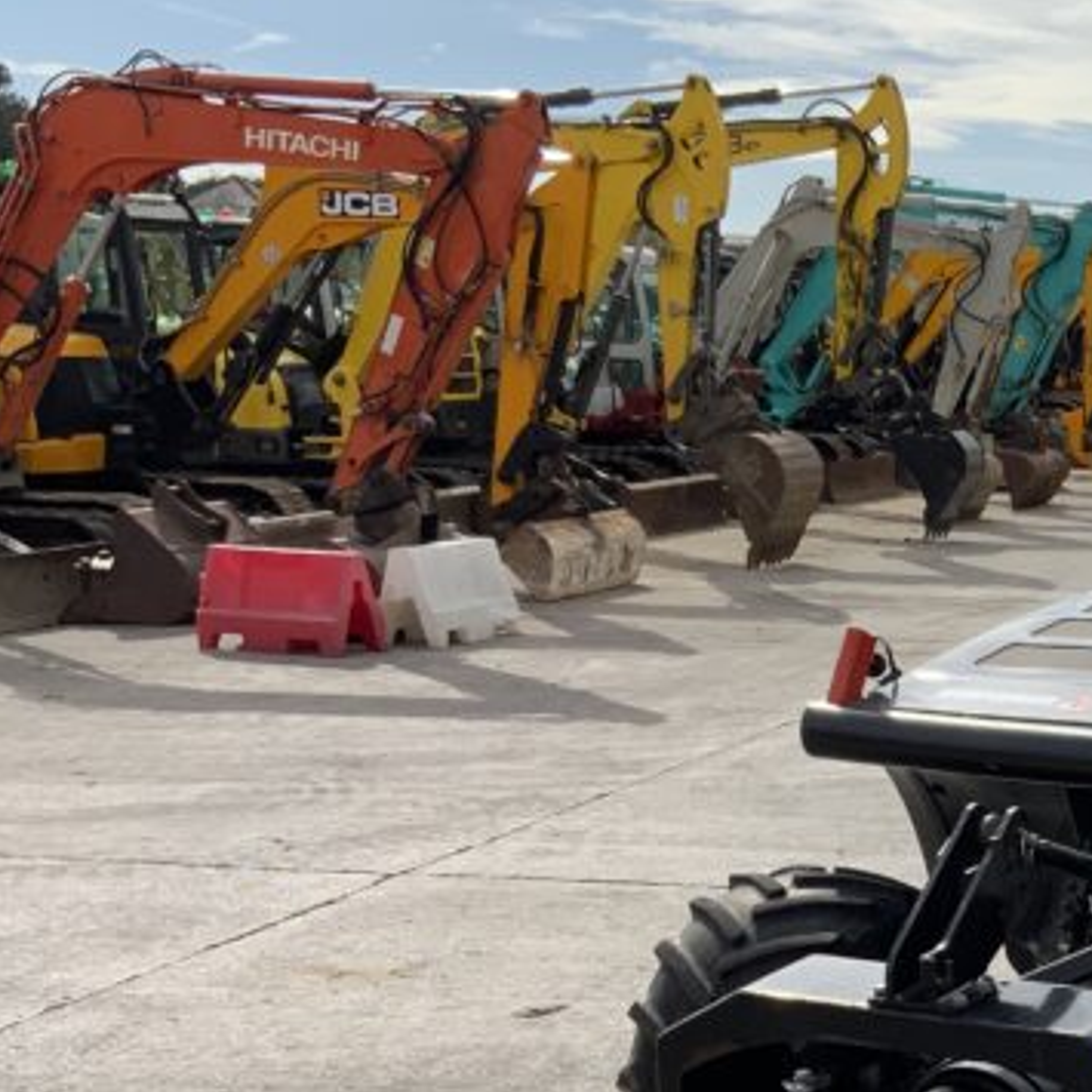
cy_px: 978
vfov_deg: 22.8
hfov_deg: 21.6
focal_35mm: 74
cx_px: 1323
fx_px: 2641
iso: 16
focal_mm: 3
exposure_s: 1/2058
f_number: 1.8
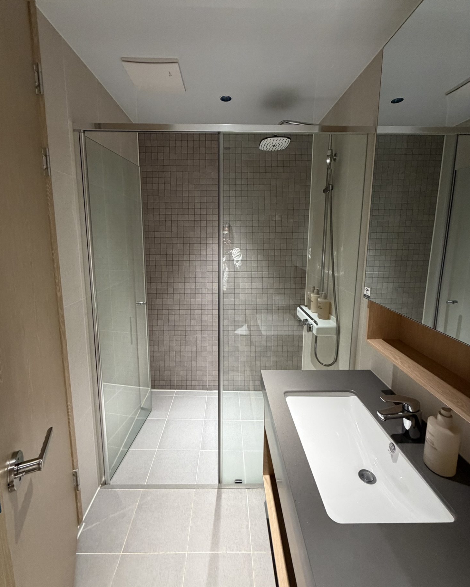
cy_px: 274
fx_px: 261
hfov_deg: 84.0
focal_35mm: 15
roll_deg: +0.0
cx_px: 230
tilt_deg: -8.5
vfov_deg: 96.6
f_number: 2.2
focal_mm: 2.22
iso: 400
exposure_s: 1/60
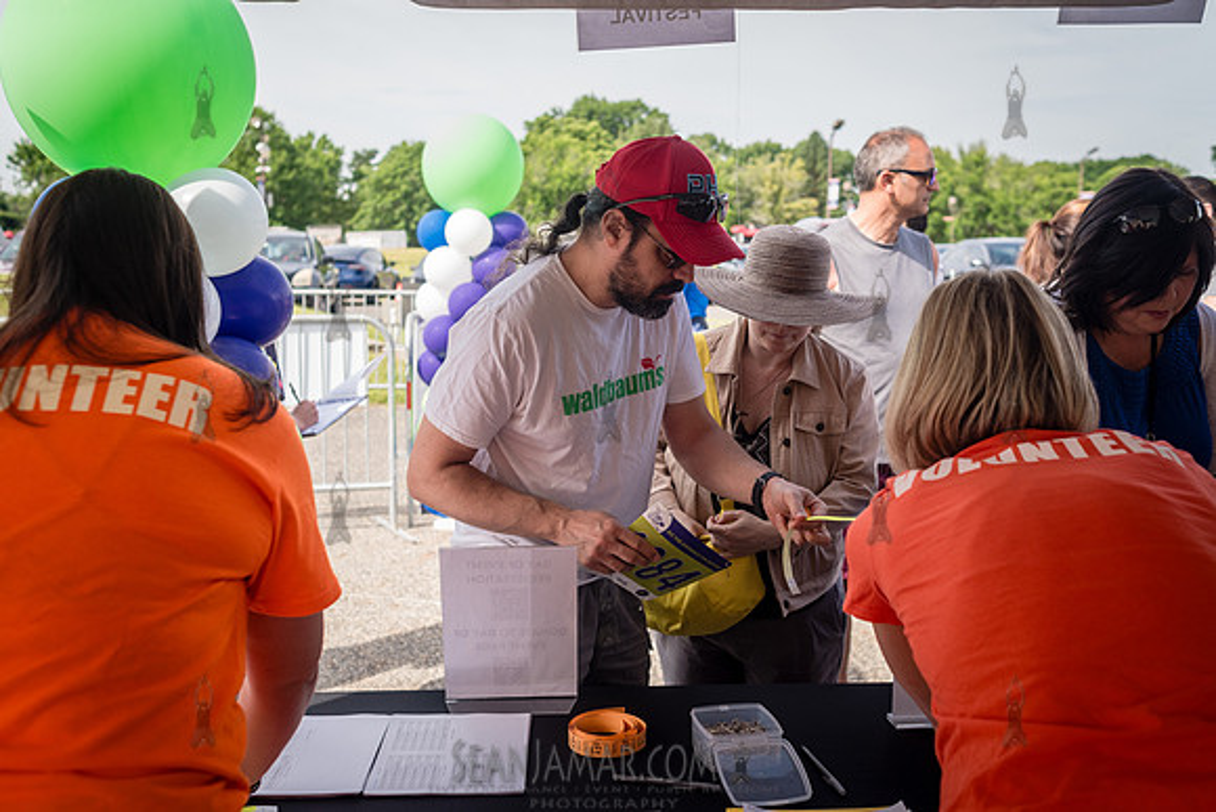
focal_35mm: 36
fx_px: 1206
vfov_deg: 37.2
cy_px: 406
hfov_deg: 53.5
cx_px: 608
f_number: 4
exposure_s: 1/1250
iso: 400
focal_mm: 35
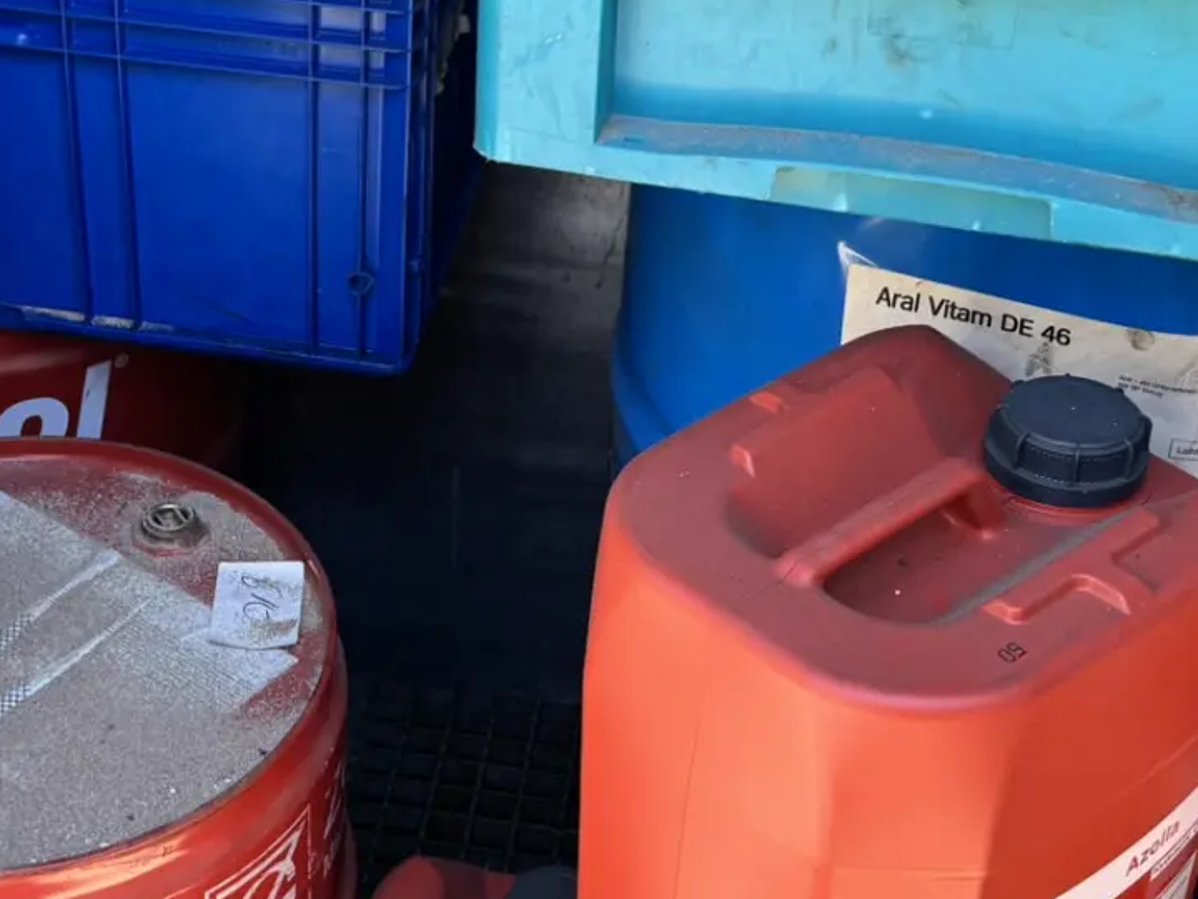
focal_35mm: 64
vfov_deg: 22.9
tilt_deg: -35.3
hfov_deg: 29.9
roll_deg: -0.7
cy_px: 453
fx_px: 2215
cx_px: 343
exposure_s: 1/149
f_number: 1.78
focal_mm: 6.76
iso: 64
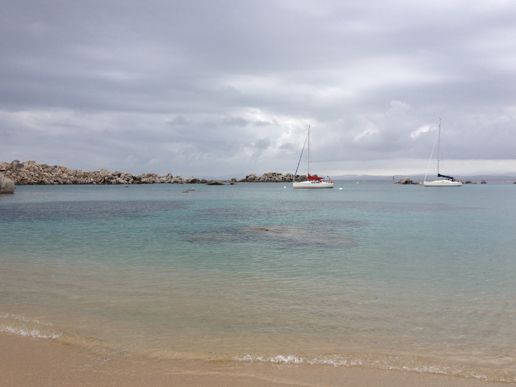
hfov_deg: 50.1
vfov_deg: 38.7
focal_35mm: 37
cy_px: 190
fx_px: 552
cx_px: 256
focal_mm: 4.28
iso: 64
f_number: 2.4
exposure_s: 1/746
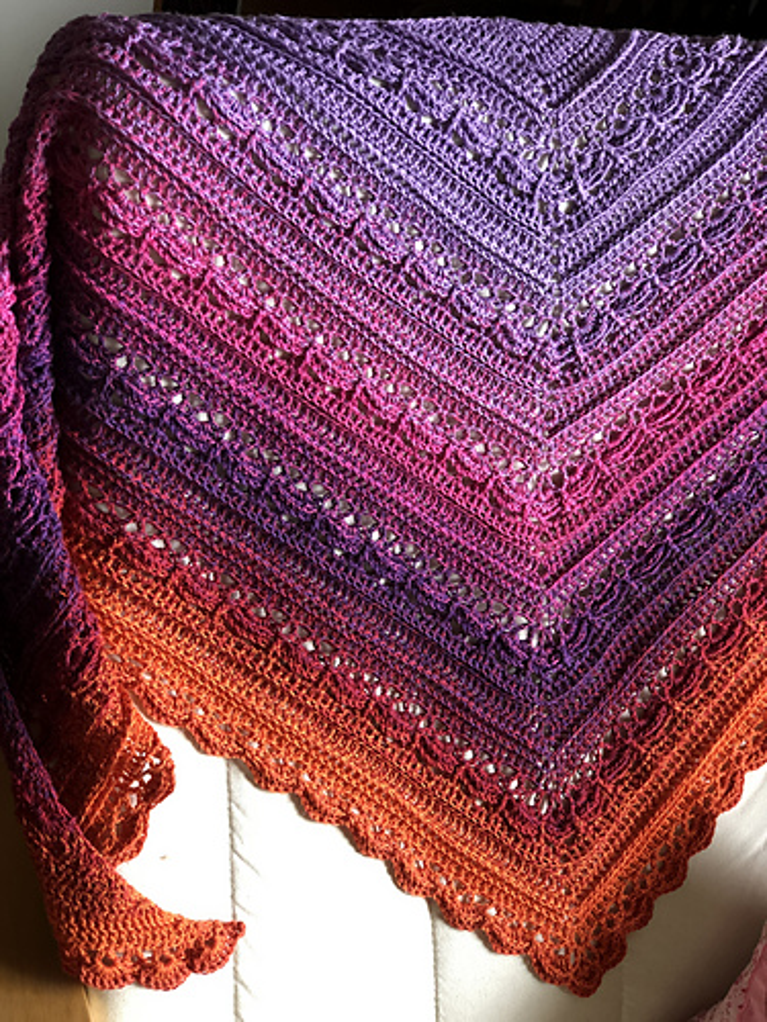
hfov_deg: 25.7
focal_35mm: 57
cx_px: 384
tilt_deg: -34.6
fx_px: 1684
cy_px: 511
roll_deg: -13.1
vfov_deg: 33.8
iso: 250
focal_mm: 6.6
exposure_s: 1/33
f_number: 2.8
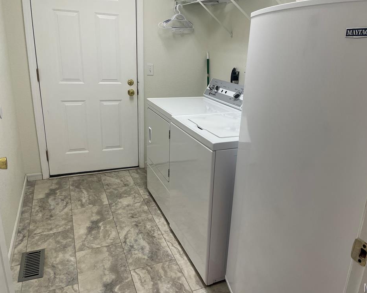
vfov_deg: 51.5
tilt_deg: -18.2
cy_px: 145
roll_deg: -2.3
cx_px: 201
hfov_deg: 62.1
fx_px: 304
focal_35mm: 28
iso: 80
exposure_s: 1/120
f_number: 1.6
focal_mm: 4.2
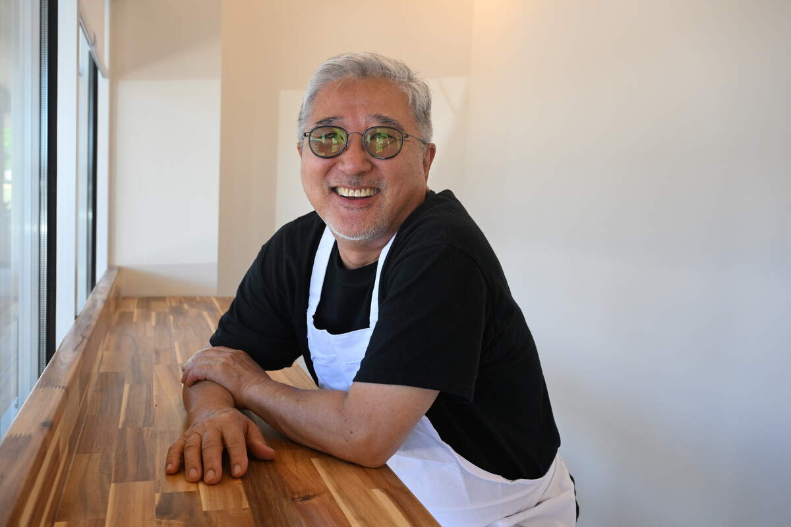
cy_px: 264
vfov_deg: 38.4
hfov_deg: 55.1
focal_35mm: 34
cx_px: 396
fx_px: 758
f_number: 5.6
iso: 1600
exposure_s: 1/400
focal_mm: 34.5
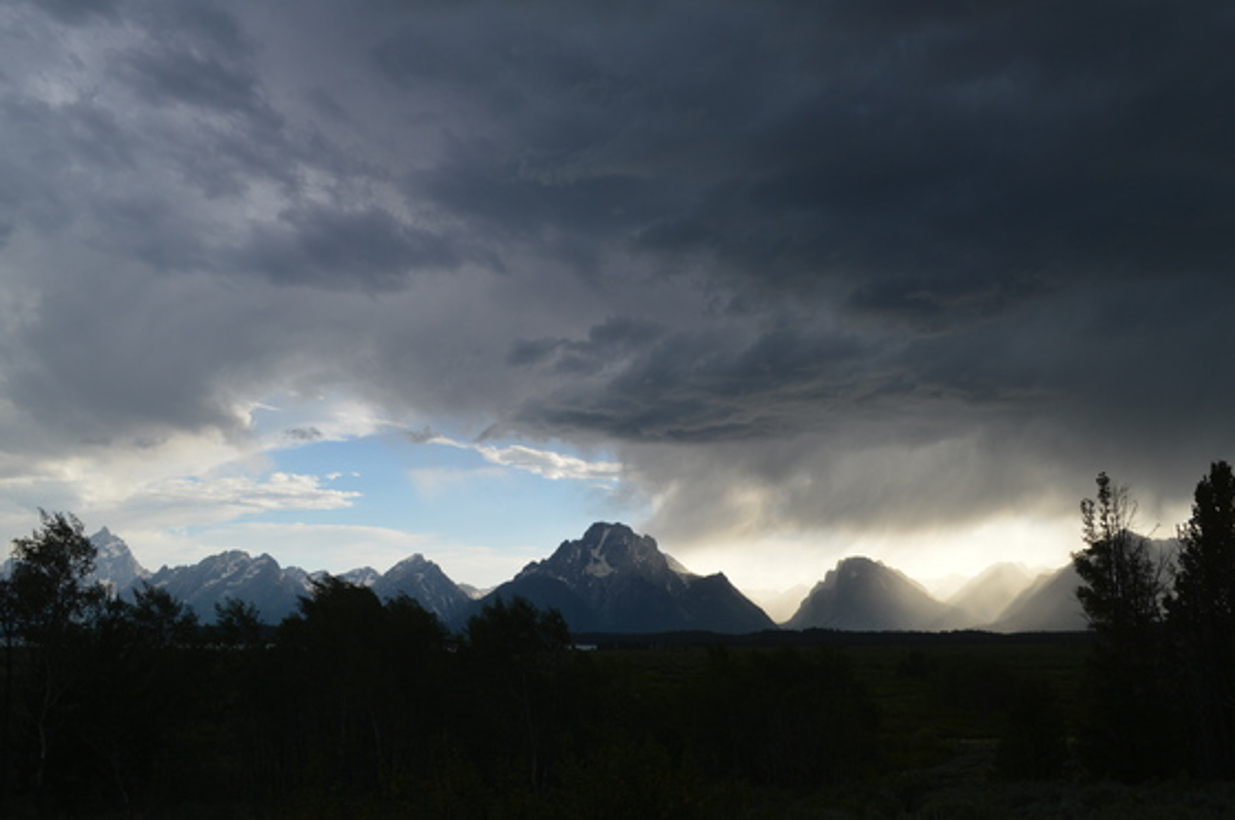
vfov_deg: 39.9
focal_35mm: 33
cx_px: 618
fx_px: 1131
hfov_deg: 57.3
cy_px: 410
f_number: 8
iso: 100
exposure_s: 1/250
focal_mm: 22
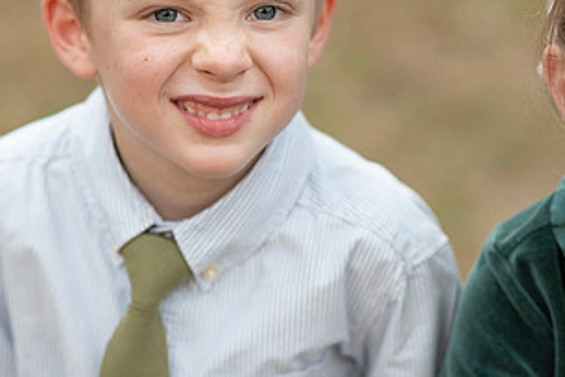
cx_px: 214
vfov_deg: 8.5
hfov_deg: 12.8
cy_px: 69
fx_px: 2527
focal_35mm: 161
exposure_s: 1/640
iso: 640
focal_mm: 85
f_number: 2.5
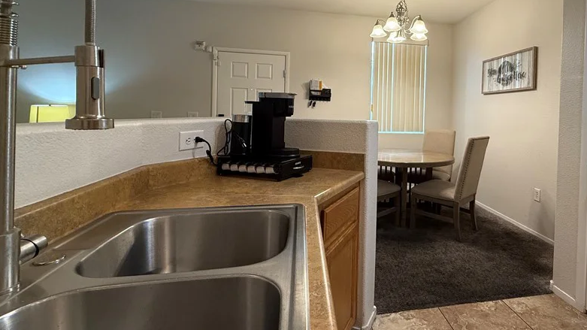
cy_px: 120
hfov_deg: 84.6
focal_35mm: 20
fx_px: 311
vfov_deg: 55.1
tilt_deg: -1.1
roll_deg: -0.9
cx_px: 374
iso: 200
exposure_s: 1/60
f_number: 2.2
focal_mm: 2.22
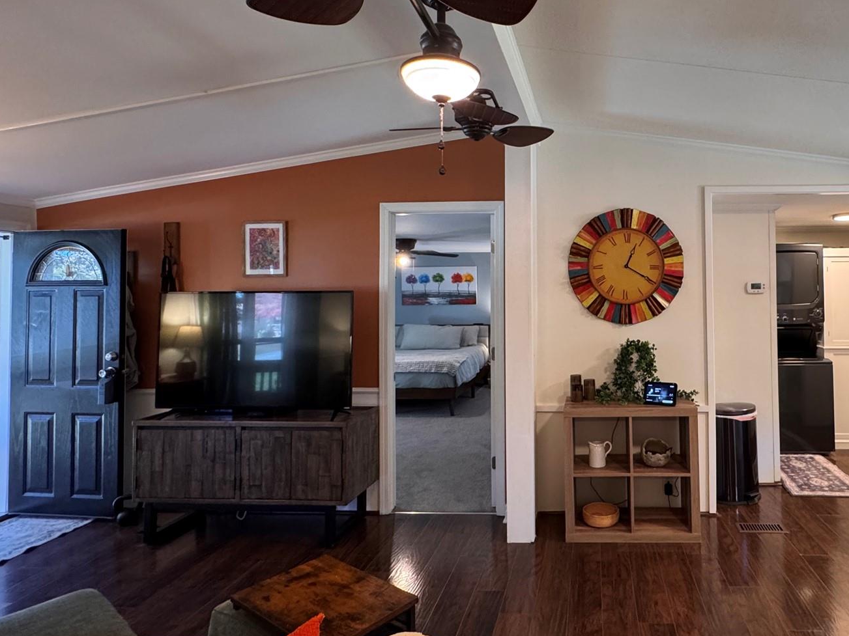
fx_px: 540
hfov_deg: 73.9
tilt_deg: +2.6
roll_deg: +0.2
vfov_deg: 60.9
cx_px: 569
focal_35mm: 22
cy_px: 277
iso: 320
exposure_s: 1/60
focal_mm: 2.22
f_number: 2.2
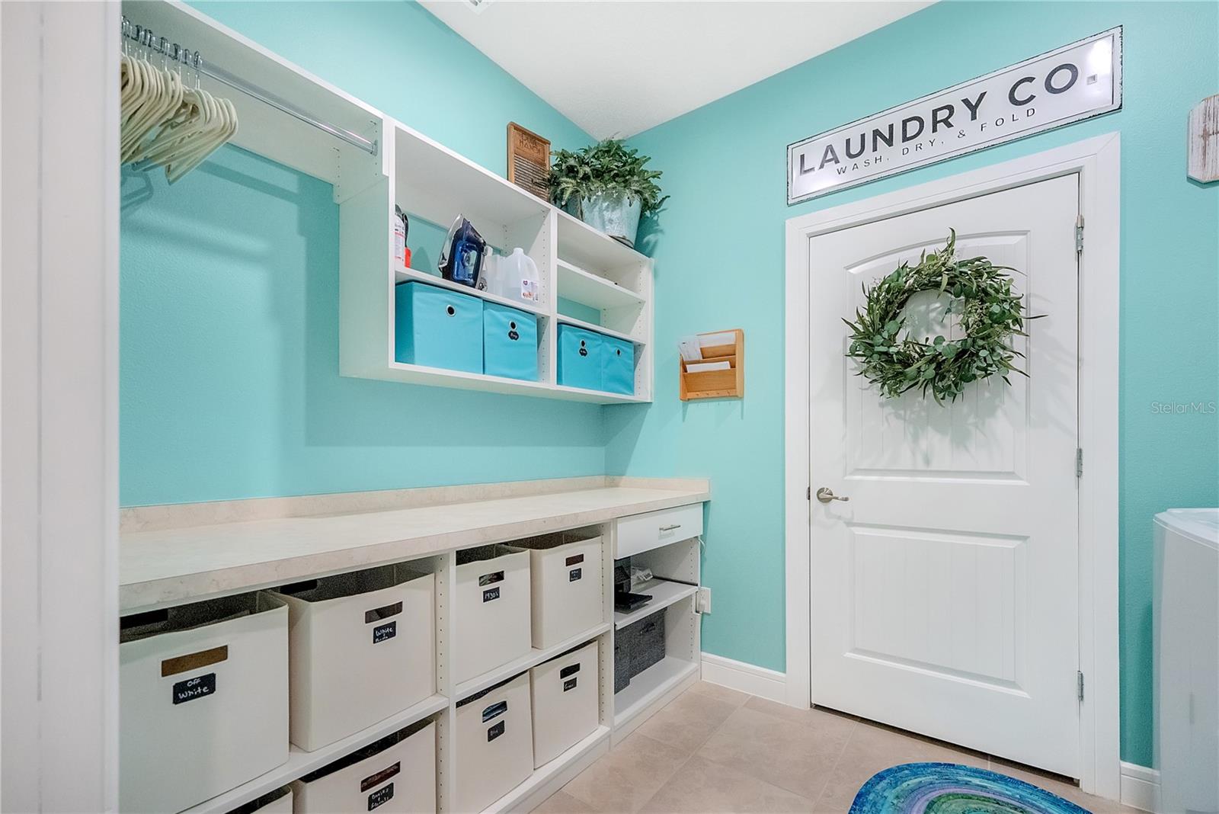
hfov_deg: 104.2
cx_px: 610
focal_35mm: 14
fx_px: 474
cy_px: 407
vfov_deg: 81.3
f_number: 6.3
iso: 250
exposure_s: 1/125
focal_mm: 14
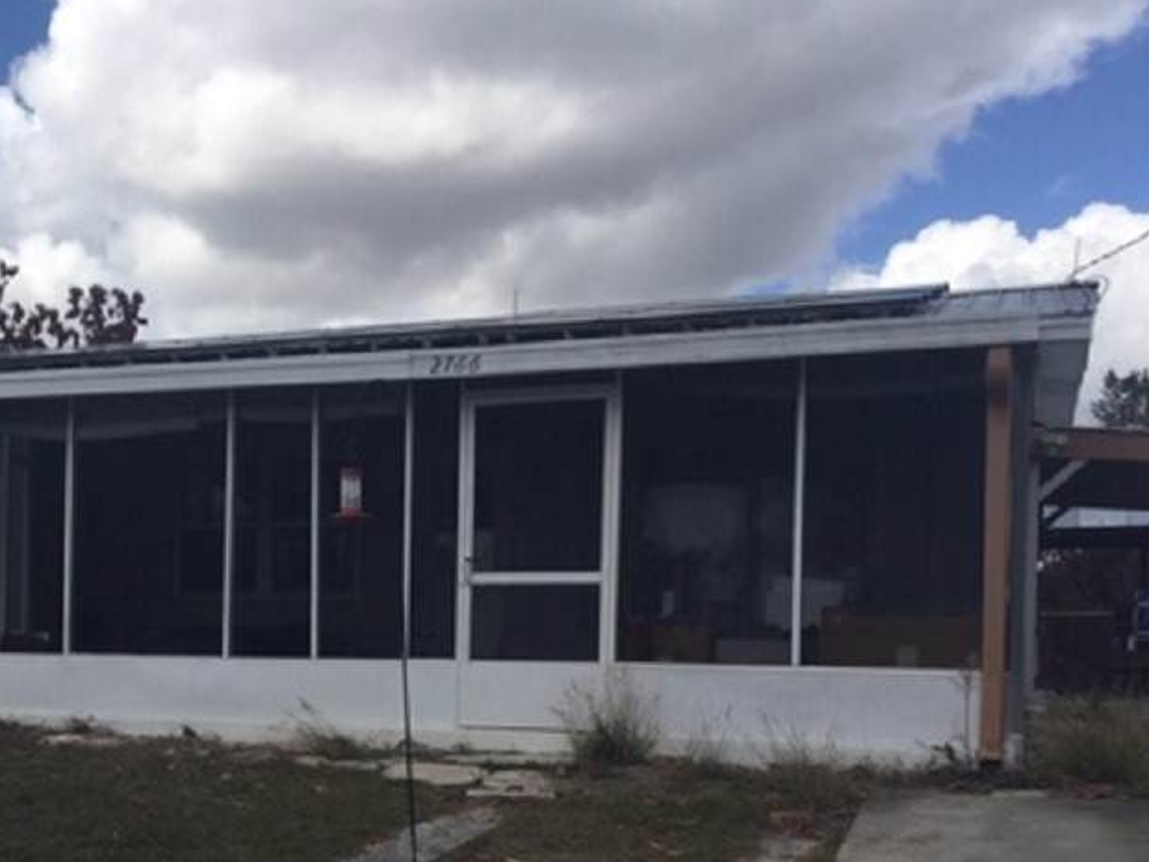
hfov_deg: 38.8
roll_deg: -3.8
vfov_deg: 29.6
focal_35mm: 48
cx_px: 306
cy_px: 686
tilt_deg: +0.2
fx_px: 1593
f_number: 2.2
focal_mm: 4.15
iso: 32
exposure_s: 1/2475
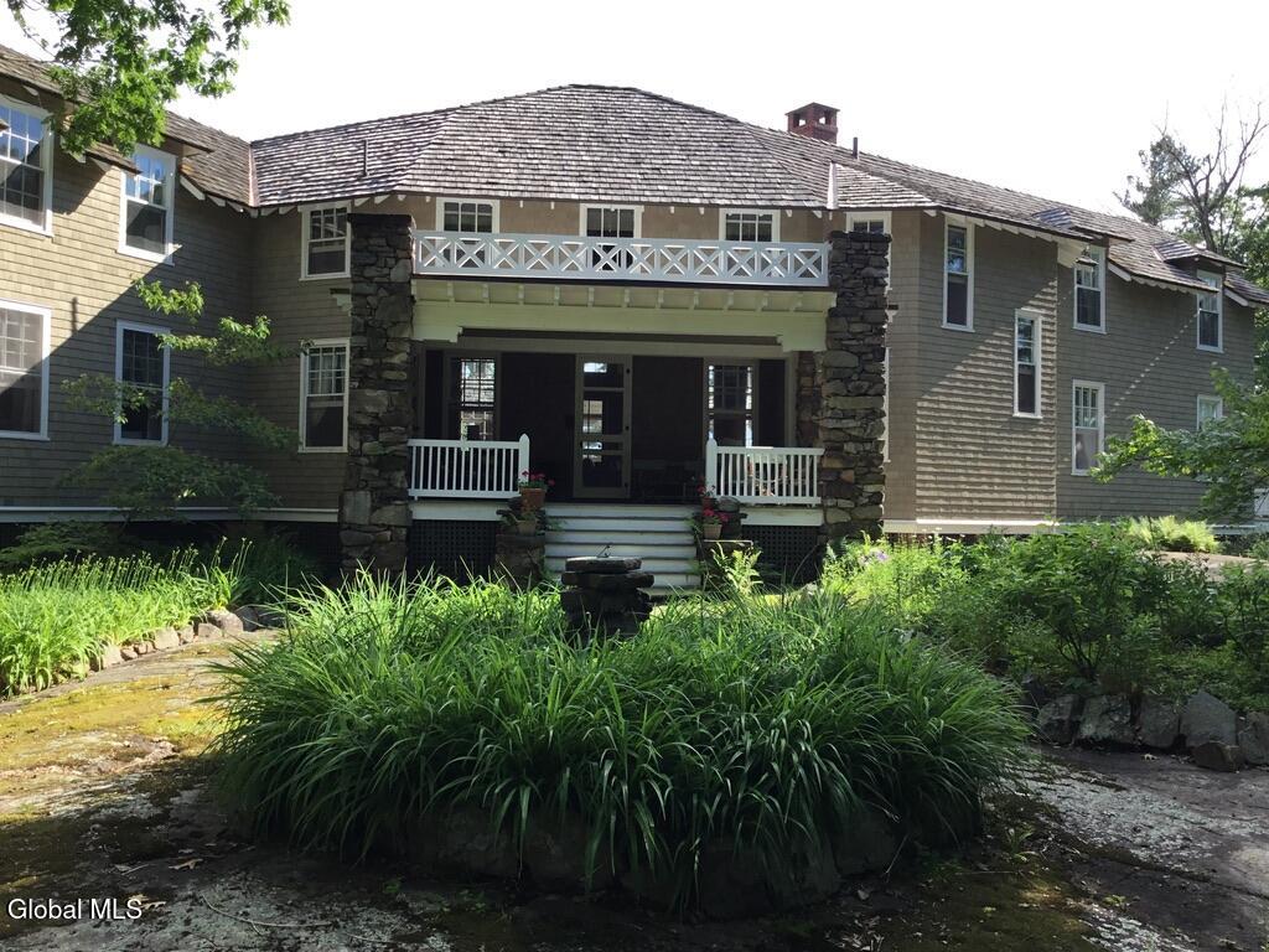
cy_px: 476
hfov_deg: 58.4
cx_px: 634
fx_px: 1136
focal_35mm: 31
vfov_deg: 45.4
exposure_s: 1/395
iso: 25
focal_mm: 3.3
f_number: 2.4
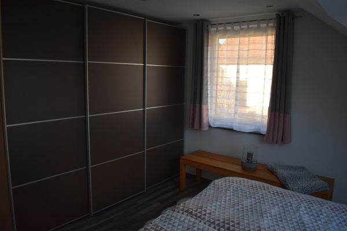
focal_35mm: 27
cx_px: 174
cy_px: 116
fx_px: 260
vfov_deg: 47.9
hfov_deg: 67.4
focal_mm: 18
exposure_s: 1/250
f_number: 3.5
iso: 450
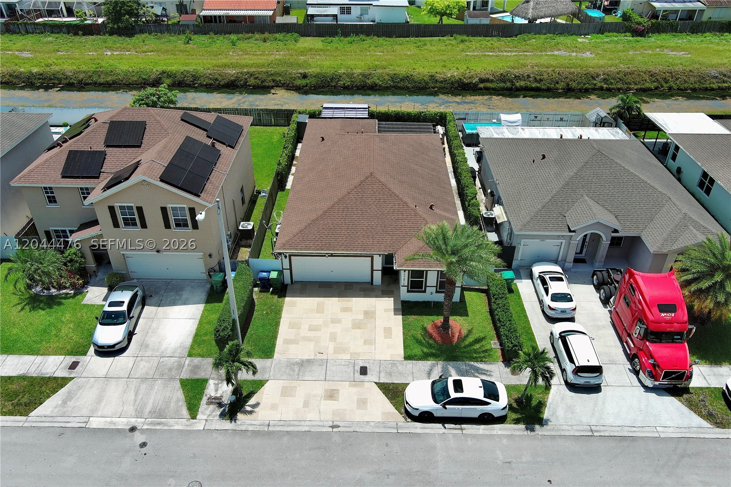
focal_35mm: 29
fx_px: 589
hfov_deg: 63.7
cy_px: 244
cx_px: 366
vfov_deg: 45.0
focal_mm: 10.57
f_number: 2.8
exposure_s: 1/1613
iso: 100
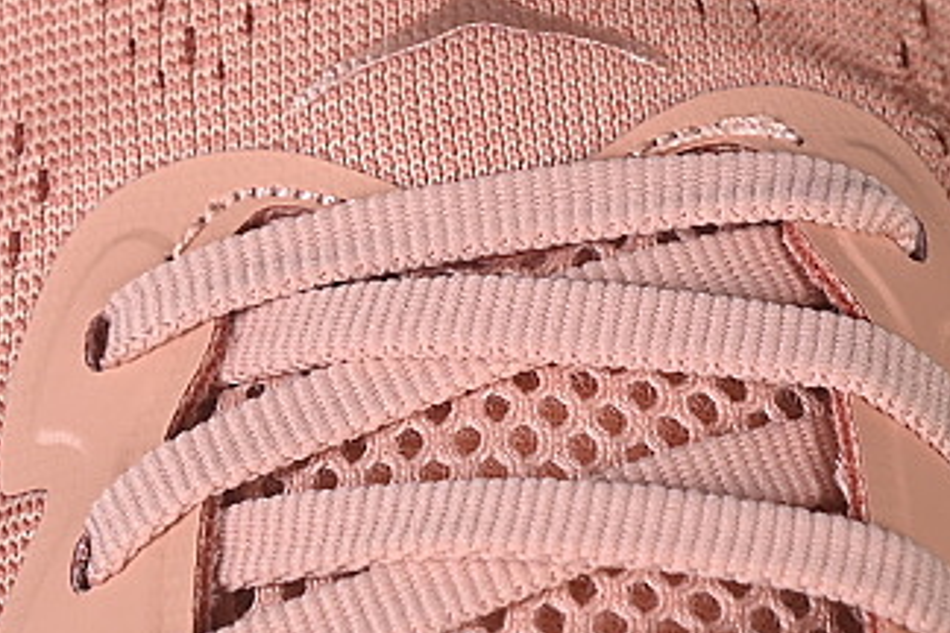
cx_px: 481
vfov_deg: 5.5
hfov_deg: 8.2
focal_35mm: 250
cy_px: 44
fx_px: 6597
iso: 160
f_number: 7.1
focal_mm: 50
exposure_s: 1/80
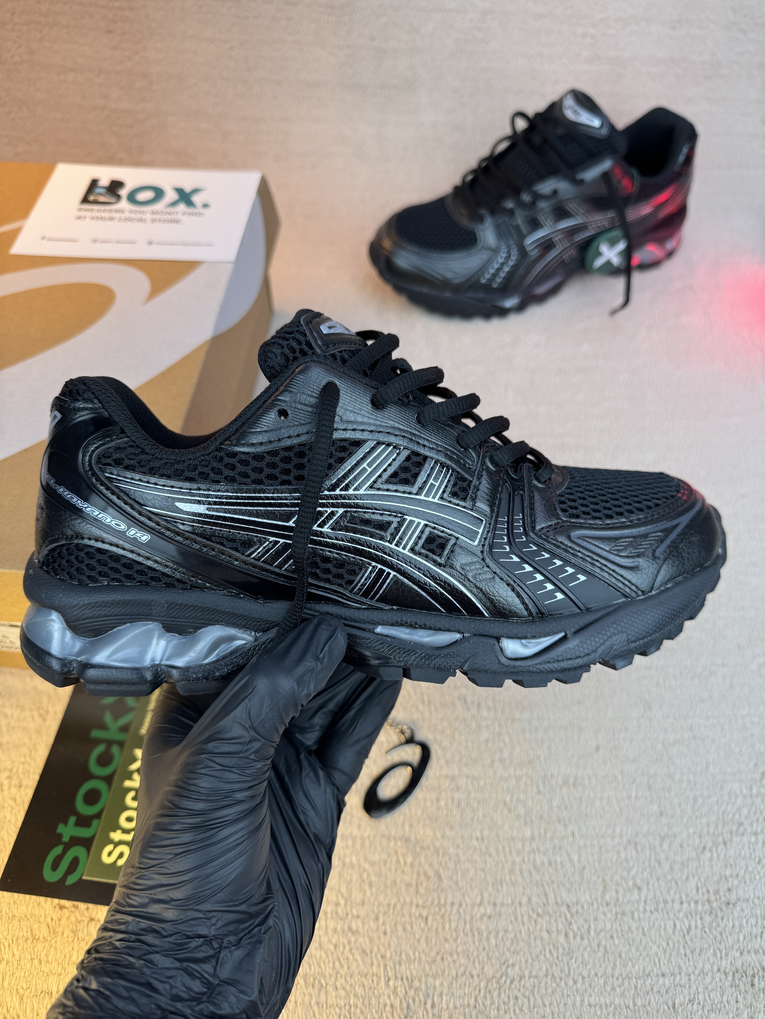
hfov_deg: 56.8
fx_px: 707
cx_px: 382
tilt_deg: -54.5
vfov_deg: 71.6
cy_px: 510
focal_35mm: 24
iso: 80
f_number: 1.78
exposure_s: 1/633
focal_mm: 6.76
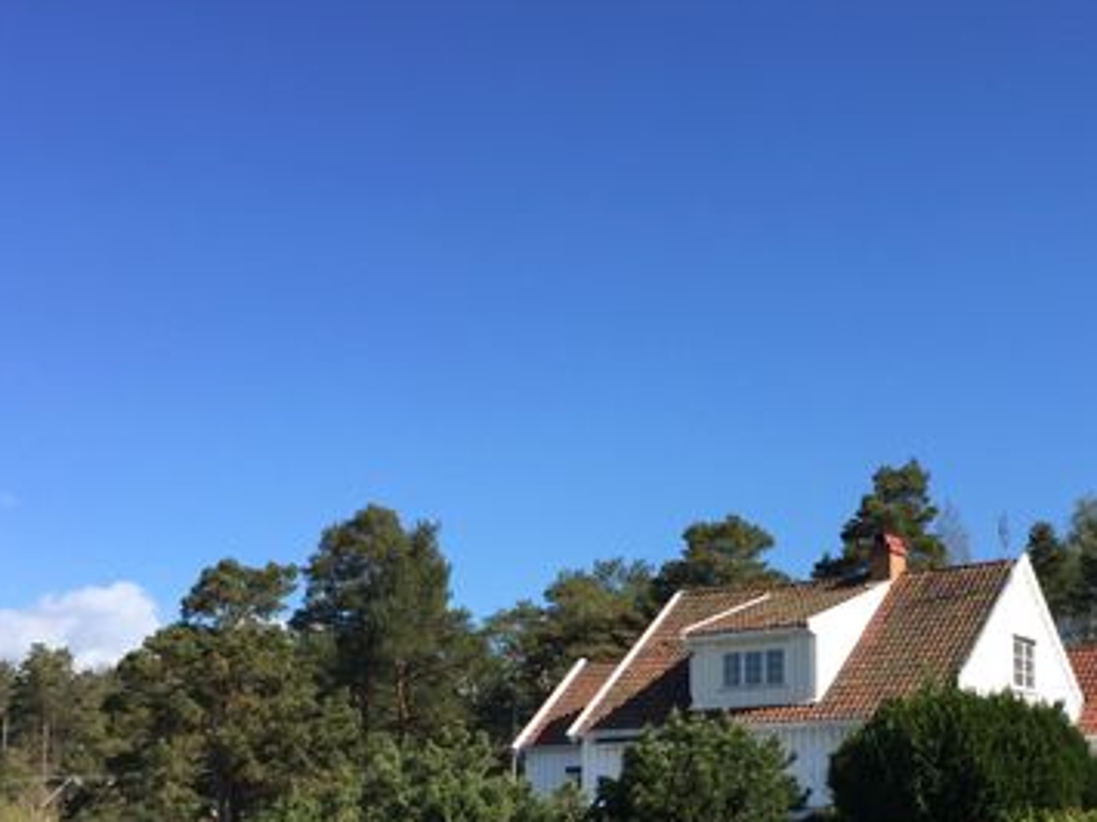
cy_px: 661
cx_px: 701
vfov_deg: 29.0
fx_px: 1552
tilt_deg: +5.3
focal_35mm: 49
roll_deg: -0.9
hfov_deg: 38.6
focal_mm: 4.15
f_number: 2.2
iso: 32
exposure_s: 1/1276
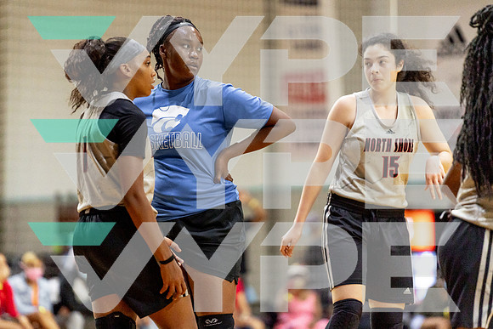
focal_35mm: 224
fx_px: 3072
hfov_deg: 9.2
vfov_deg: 6.1
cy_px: 145
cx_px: 217
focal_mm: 200
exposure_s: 1/800
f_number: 2.8
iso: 2500
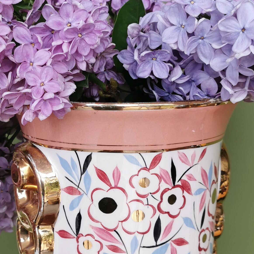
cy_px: 111
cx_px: 93
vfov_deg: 23.0
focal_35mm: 75
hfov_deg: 23.0
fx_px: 623
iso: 50
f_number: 1.6
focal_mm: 5.56
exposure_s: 1/100
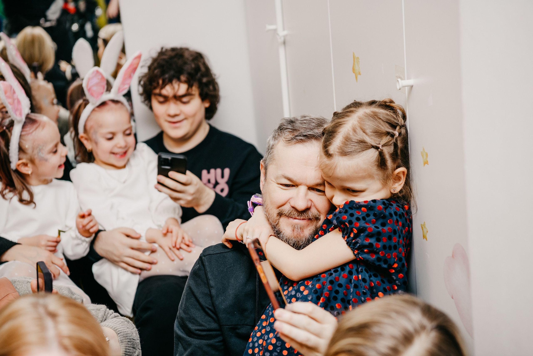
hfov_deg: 28.8
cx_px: 266
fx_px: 1036
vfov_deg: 19.5
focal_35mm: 70
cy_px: 178
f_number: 4
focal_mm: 70
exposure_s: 1/160
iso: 250
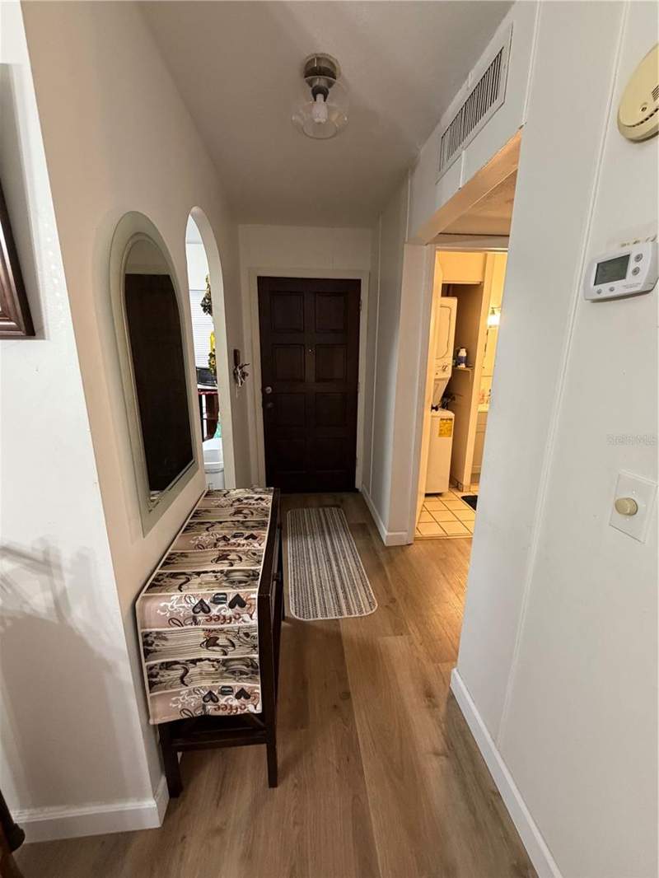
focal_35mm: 14
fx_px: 355
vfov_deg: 102.1
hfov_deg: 85.7
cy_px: 439
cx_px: 330
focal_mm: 2.22
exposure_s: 1/60
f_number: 2.2
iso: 500
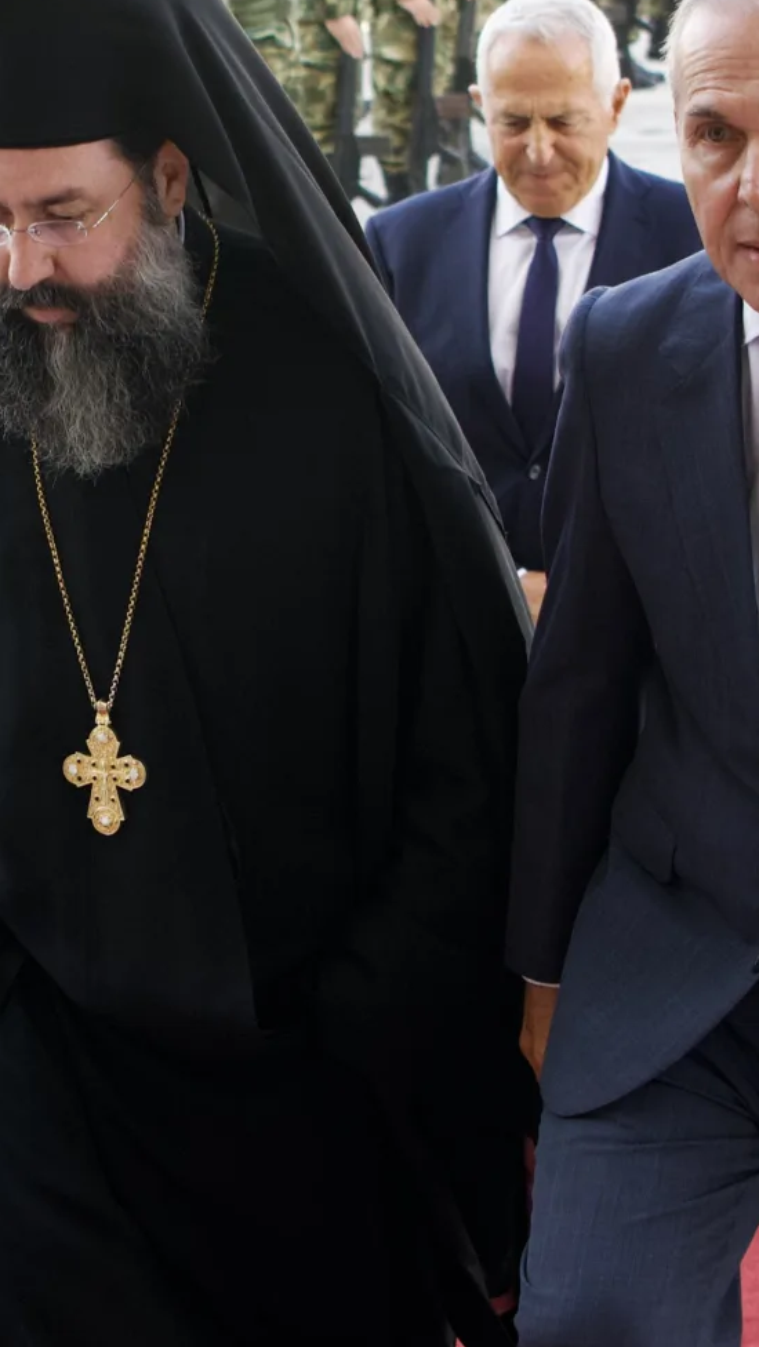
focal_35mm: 107
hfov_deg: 11.3
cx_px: 80
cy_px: 483
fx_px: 3826
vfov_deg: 19.9
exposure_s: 1/800
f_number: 2.8
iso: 800
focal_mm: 26
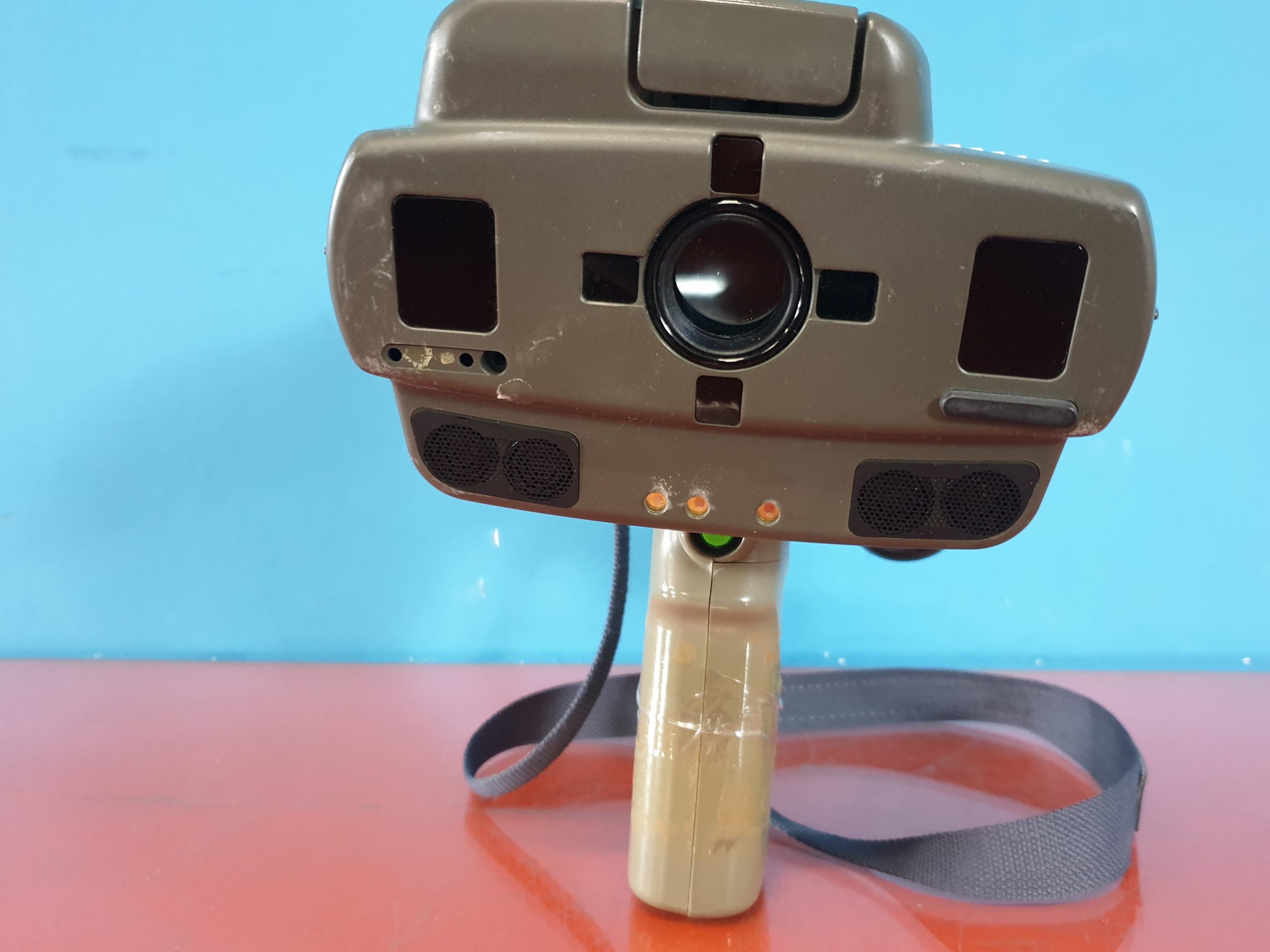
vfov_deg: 48.2
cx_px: 651
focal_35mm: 29
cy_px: 470
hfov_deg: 61.7
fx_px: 1064
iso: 250
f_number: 1.5
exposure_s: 1/25
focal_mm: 4.3
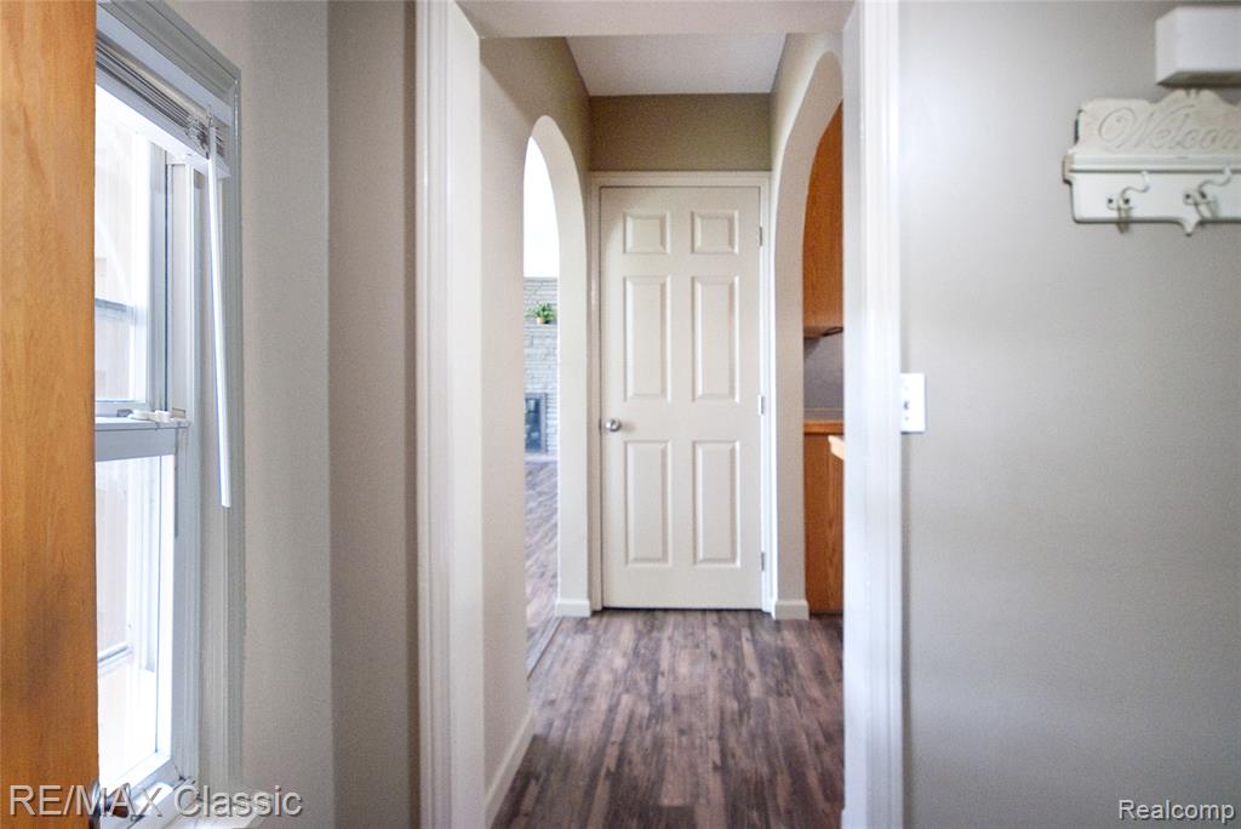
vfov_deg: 77.4
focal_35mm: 15
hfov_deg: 100.4
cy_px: 414
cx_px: 620
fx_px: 517
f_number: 3.5
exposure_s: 1/60
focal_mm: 10
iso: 800
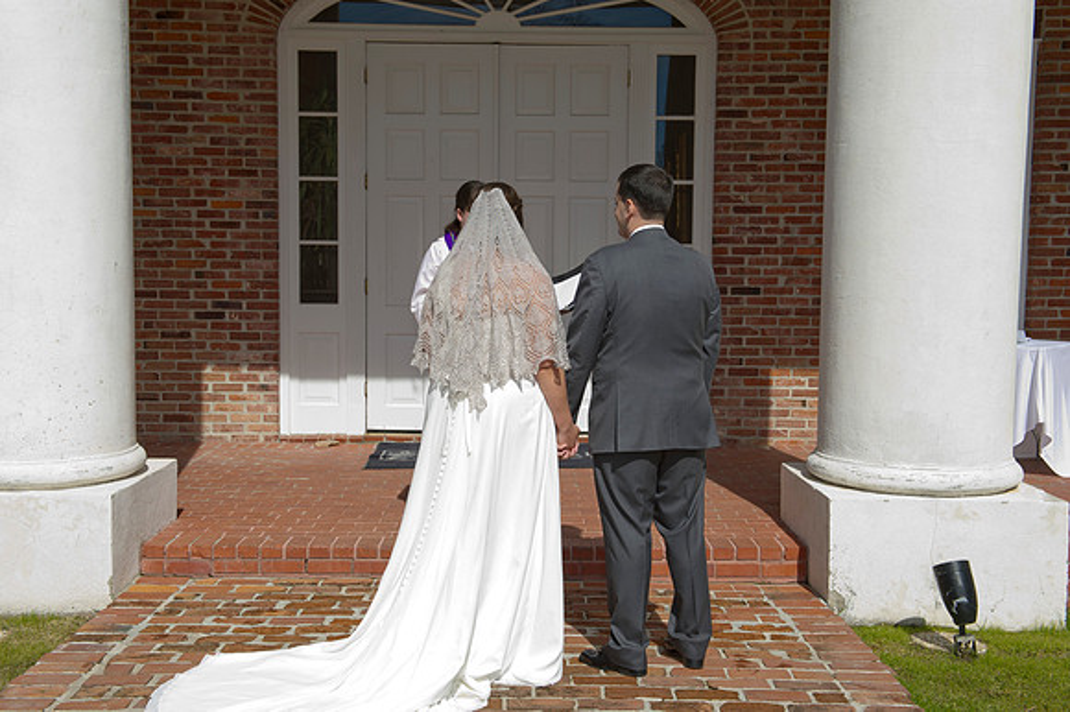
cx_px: 535
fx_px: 1307
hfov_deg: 44.5
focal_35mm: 44
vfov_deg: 30.5
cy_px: 356
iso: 100
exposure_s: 1/200
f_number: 10
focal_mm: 44
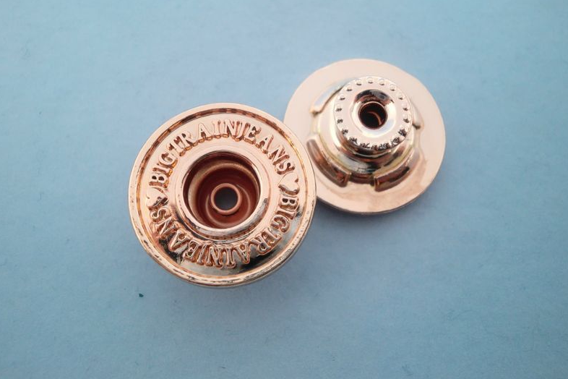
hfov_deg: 53.1
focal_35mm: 36
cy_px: 168
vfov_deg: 36.8
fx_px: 568
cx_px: 285
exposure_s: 1/100
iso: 200
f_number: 2.8
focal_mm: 5.58
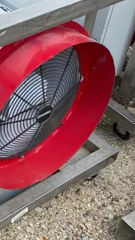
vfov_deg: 30.4
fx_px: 440
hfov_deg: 16.5
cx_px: -40
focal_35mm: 69
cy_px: 86
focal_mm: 4.25
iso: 32
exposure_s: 1/1961
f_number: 1.8
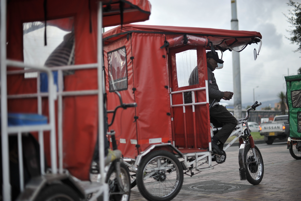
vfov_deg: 27.0
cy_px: 100
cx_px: 150
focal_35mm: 50
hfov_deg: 39.6
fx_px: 418
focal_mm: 50
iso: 400
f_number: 1.4
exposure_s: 1/1600
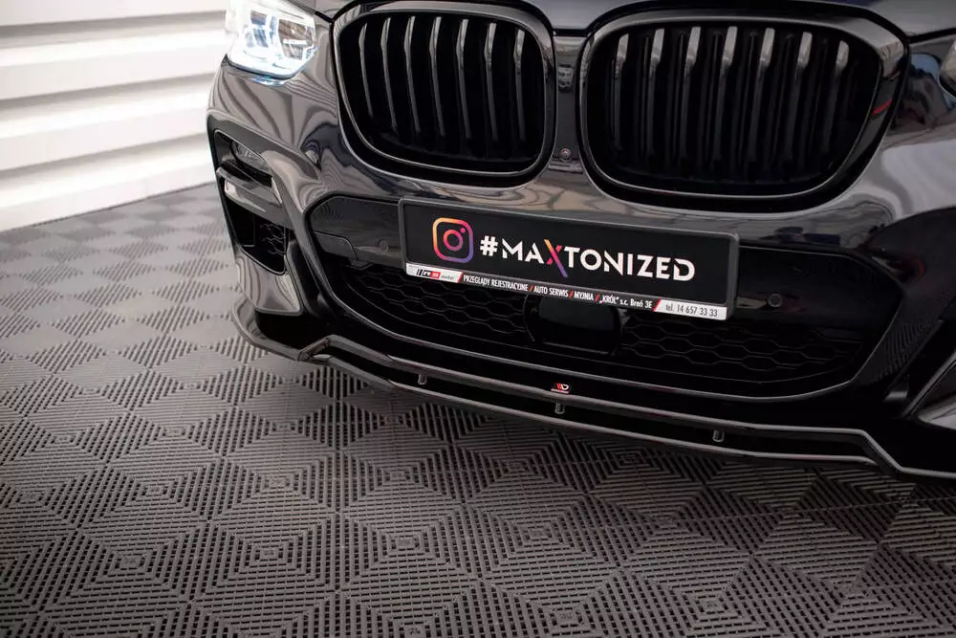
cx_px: 471
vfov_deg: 37.0
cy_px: 319
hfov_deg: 53.2
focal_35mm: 36
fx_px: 954
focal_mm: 35
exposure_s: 1/125
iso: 1250
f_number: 2.5
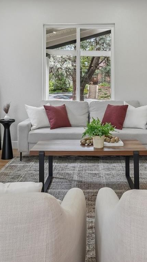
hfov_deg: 32.7
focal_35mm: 36
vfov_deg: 54.1
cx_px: 88
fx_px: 250
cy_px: 87
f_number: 8
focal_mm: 11
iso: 500
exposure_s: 1/30
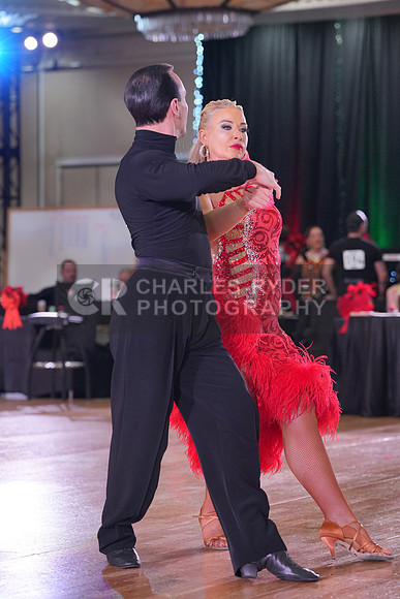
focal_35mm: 113
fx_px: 1882
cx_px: 200
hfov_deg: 12.1
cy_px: 300
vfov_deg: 18.1
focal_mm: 113
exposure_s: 1/500
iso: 2000
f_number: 4
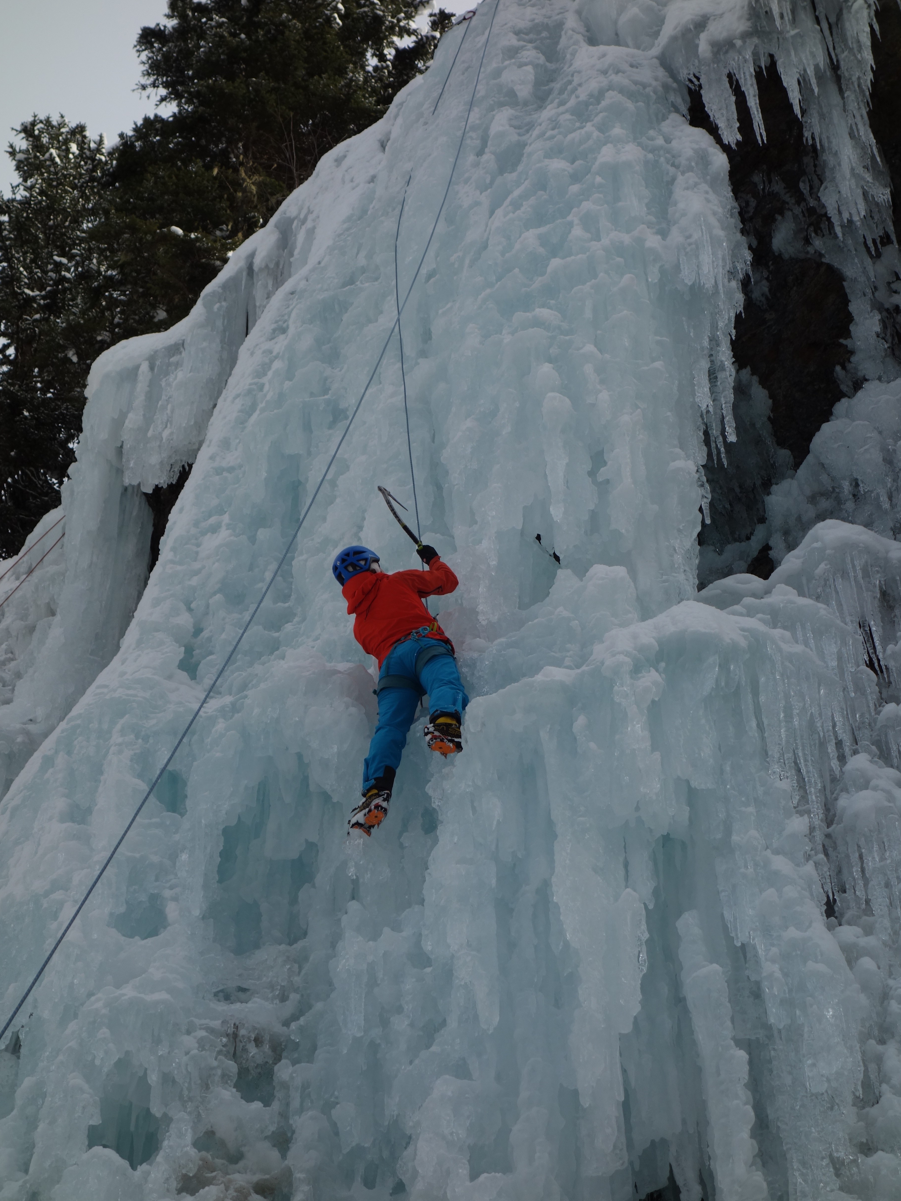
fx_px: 3783
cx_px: 453
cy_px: 633
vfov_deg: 18.0
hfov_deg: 13.6
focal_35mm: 109
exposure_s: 1/500
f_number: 5.6
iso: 125
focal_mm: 37.1
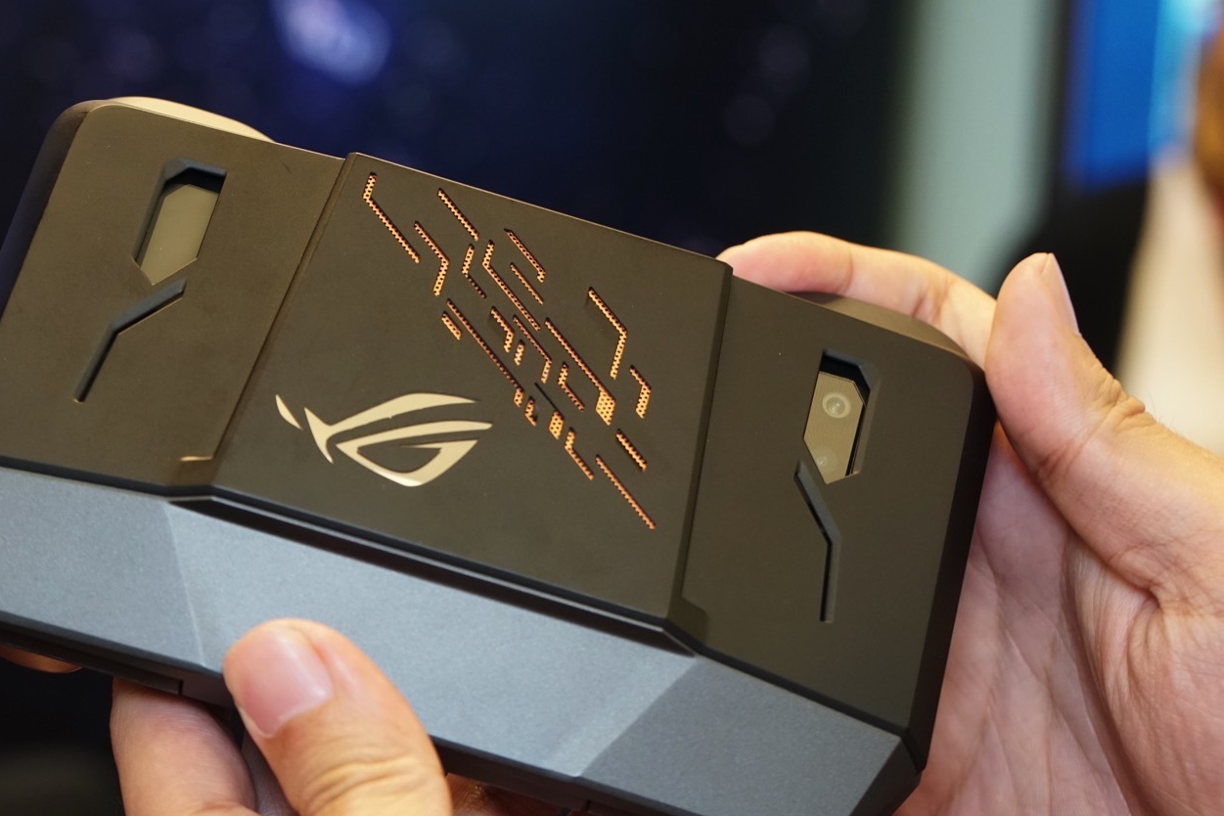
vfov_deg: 17.3
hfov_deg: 25.7
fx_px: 2674
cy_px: 453
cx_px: 480
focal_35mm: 79
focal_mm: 41
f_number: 4
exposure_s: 1/80
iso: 1250
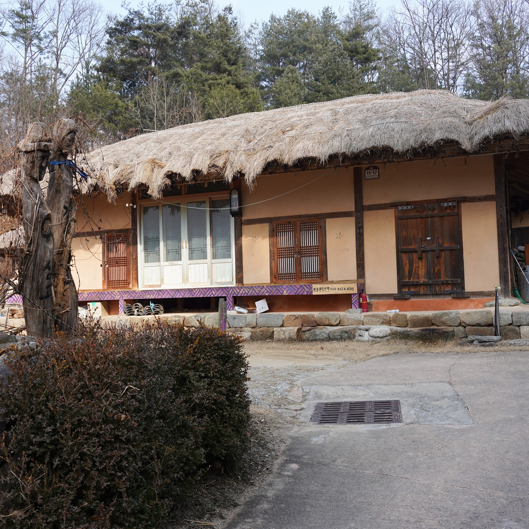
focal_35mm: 36
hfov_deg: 46.0
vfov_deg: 46.0
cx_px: 258
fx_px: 622
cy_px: 265
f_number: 8
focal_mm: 28
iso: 100
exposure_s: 1/100
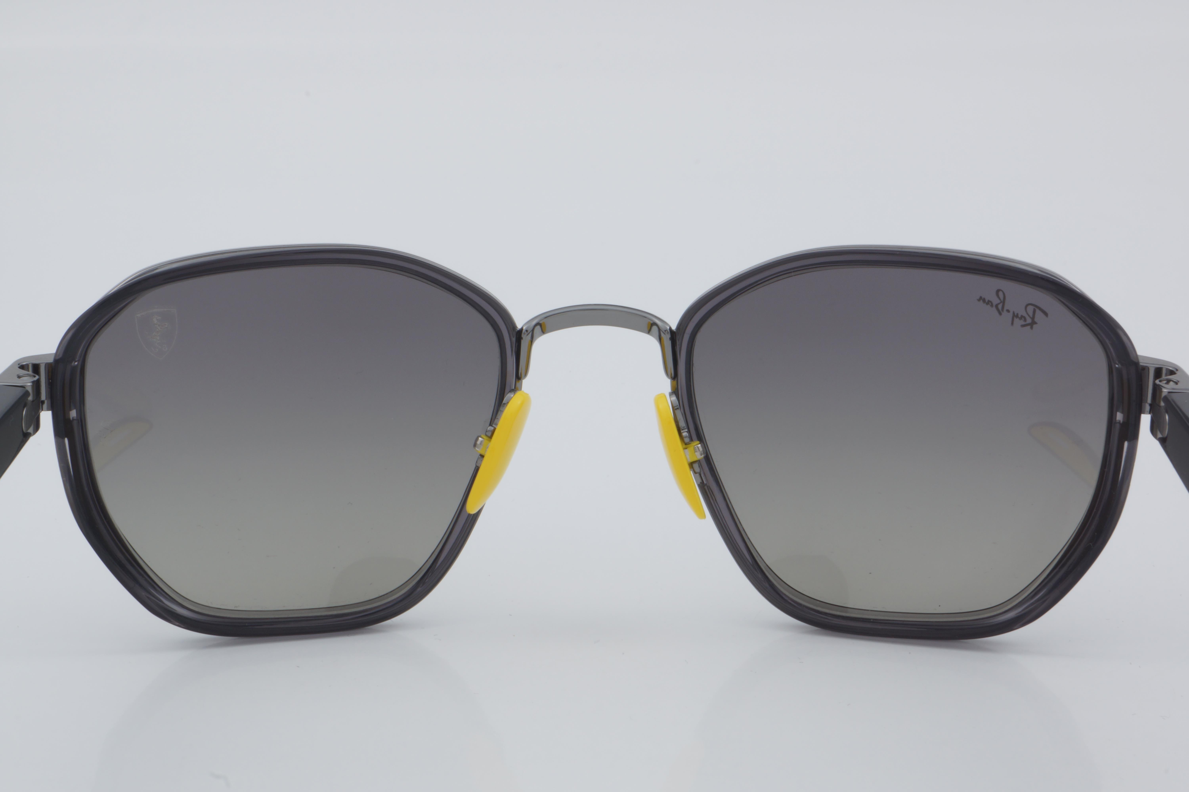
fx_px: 2725
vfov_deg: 16.6
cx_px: 594
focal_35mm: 82
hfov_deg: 24.6
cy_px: 396
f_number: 32
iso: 100
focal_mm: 55
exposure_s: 1/4
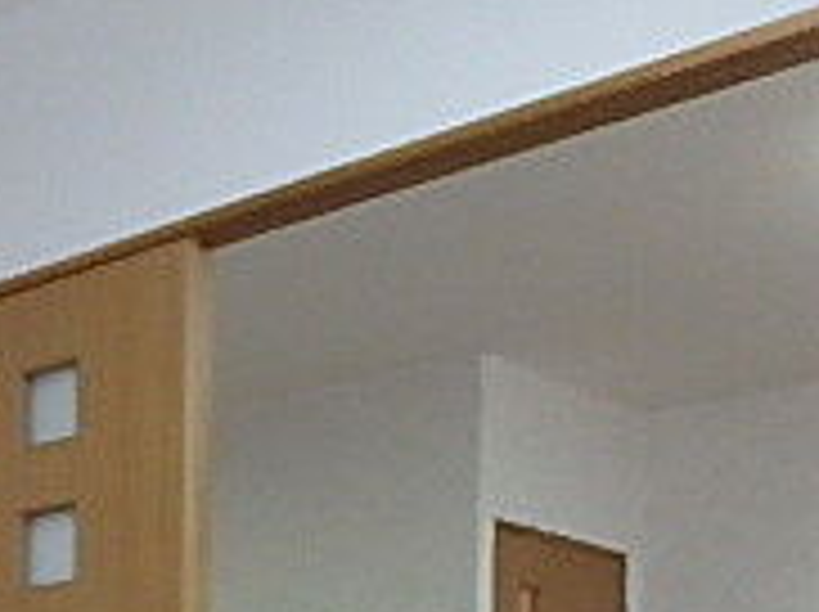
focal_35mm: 74
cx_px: -252
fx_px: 1749
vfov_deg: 17.3
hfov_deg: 23.3
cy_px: 999
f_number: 6
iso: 500
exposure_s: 1/30
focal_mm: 3.7
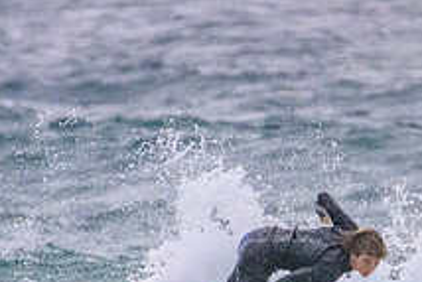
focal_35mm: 1743
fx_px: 20445
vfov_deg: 0.8
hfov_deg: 1.2
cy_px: 338
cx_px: 165
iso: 9000
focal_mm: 600
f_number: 11
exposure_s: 1/2000
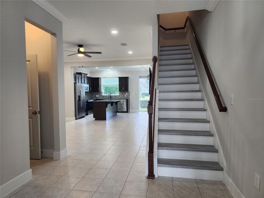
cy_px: 99
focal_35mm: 23
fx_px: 175
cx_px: 132
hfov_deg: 73.9
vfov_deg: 58.9
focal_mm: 6.4
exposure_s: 1/120
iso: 160
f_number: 1.8
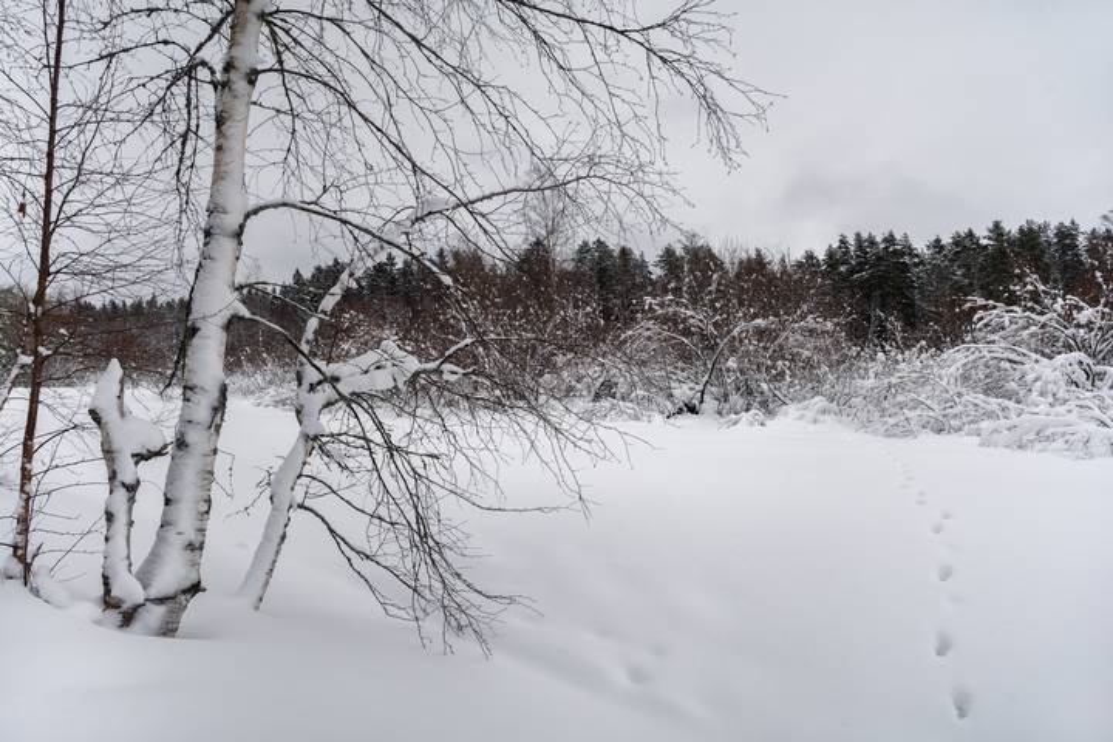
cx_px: 556
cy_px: 371
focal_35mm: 20
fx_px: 618
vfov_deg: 61.9
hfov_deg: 84.0
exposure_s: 1/640
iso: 640
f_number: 11
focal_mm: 20
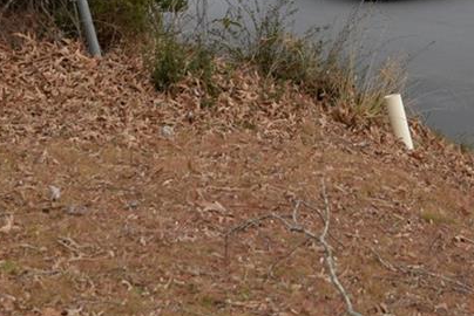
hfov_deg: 13.0
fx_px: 2069
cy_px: 82
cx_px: 399
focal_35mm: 157
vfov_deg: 8.7
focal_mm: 31
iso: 200
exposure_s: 1/160
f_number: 6.3
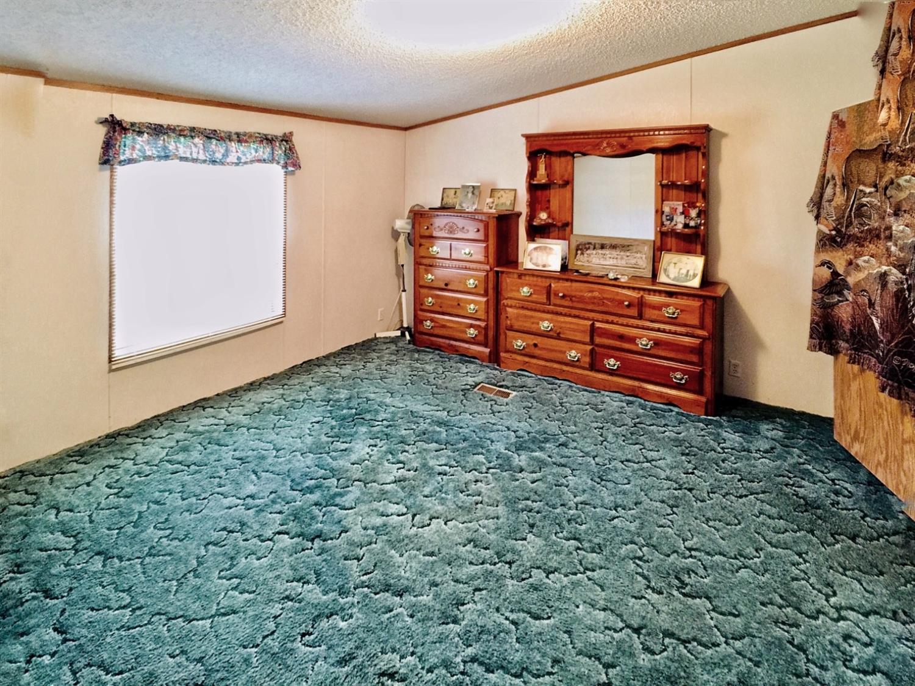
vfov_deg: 48.2
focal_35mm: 29
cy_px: 343
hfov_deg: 61.7
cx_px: 458
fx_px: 766
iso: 125
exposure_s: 1/4
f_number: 2.2
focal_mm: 4.15
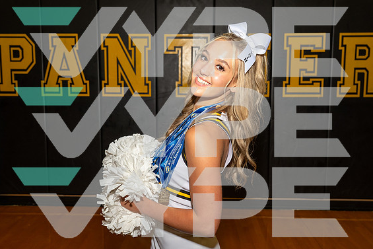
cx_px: 182
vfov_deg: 35.1
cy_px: 123
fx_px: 394
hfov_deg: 50.7
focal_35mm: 38
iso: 800
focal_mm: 37
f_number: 6.3
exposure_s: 1/250
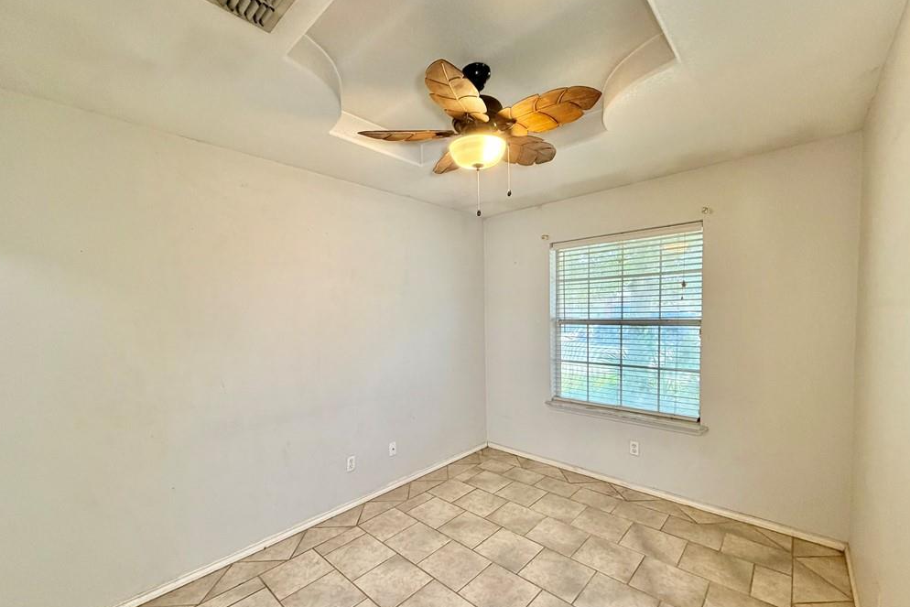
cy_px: 328
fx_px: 379
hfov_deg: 100.4
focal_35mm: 15
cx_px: 454
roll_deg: +0.6
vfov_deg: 77.2
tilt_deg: -2.9
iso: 400
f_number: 2.2
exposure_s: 1/60
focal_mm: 2.22
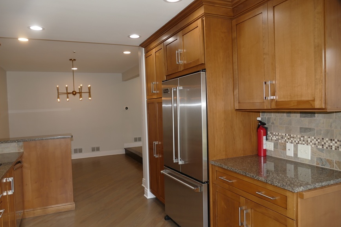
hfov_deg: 69.4
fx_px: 246
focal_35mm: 26
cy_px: 114
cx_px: 168
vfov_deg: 49.6
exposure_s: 1/60
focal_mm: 9.12
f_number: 2.8
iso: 125
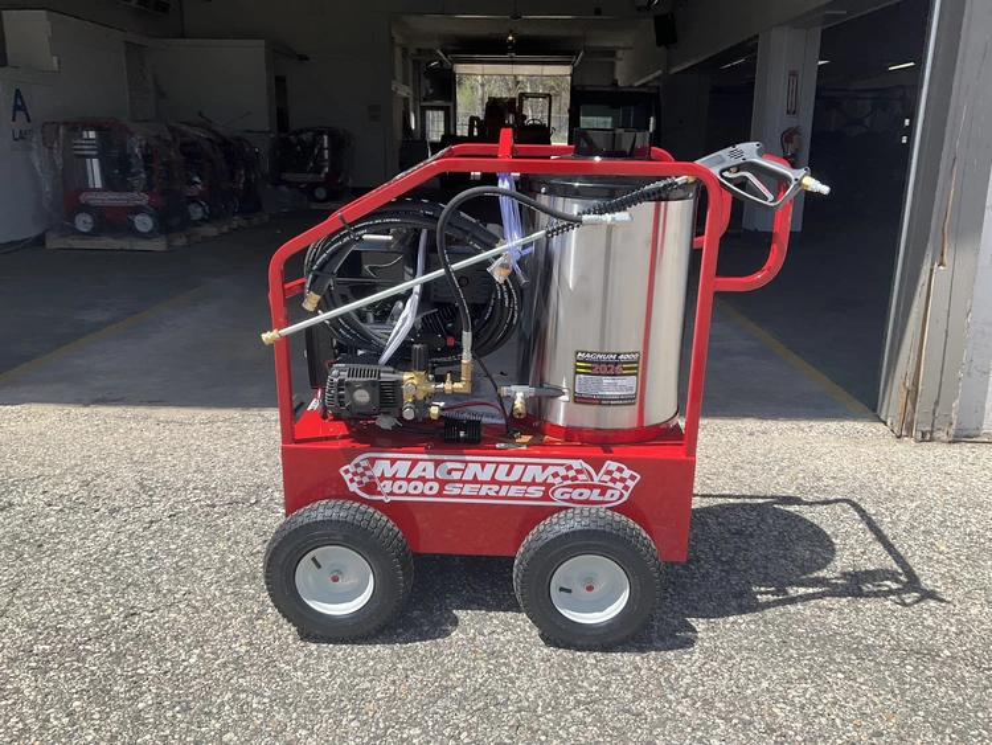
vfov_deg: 48.3
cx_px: 496
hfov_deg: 61.6
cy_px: 372
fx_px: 831
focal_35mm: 29
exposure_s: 1/1279
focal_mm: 3
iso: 25
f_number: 1.8
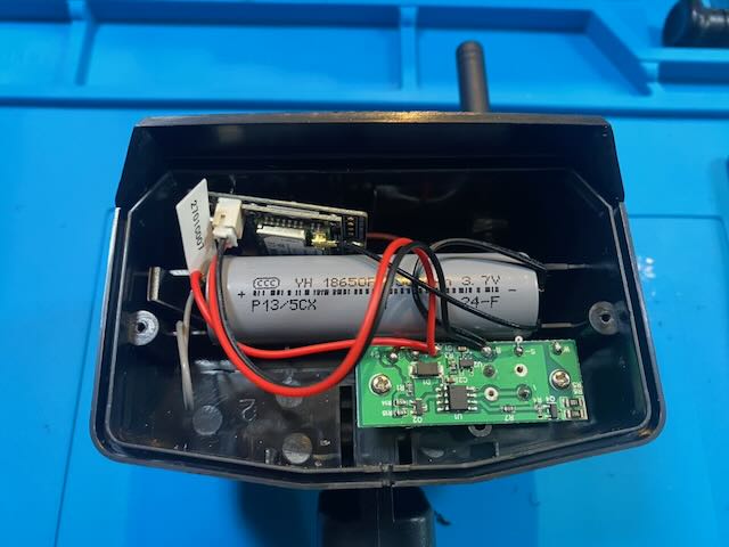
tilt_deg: -70.9
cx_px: 364
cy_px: 274
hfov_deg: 67.3
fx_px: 548
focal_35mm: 26
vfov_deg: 53.1
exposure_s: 1/60
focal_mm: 4.25
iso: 500
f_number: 1.8
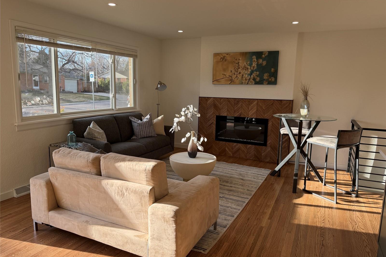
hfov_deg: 71.5
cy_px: 124
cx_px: 193
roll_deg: -1.7
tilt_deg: -8.5
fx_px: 268
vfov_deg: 51.3
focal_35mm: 25
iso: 100
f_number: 1.78
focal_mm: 6.76
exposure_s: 1/665
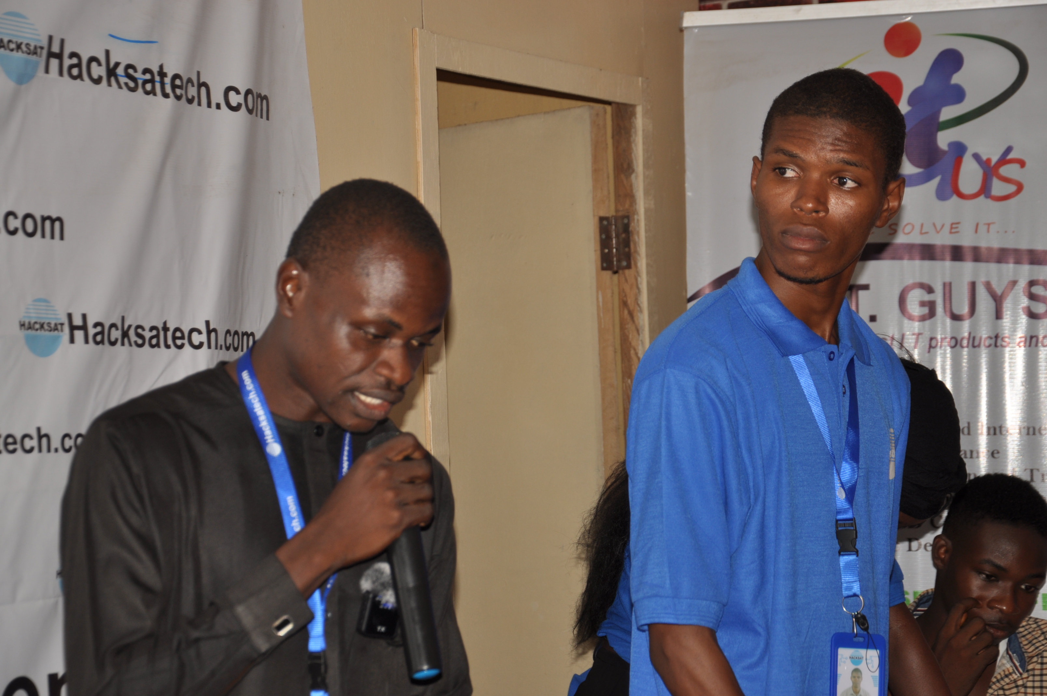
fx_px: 2701
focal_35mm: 93
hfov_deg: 21.9
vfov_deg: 14.7
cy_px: 348
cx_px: 524
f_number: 5.3
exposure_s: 1/60
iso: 200
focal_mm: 62
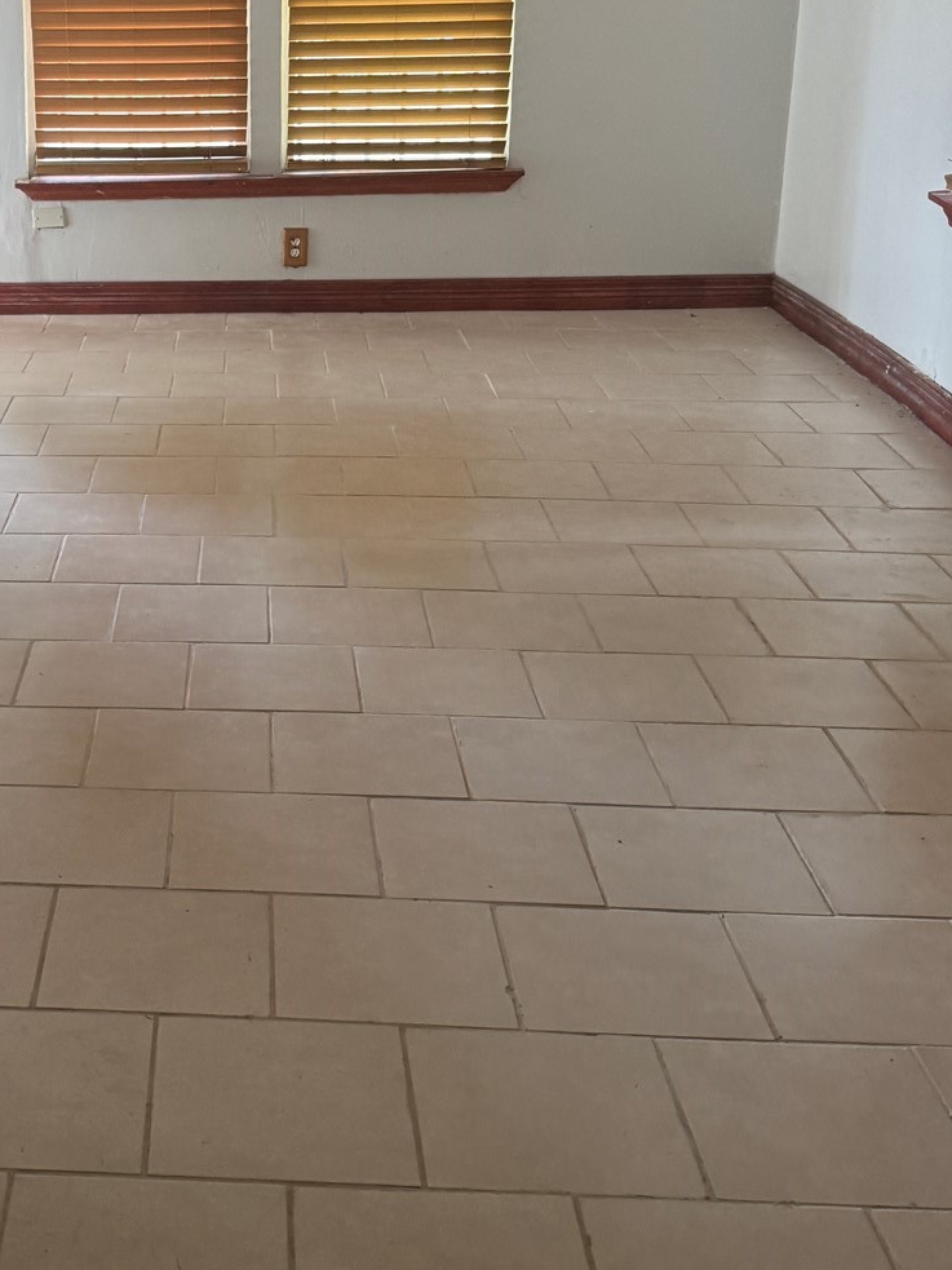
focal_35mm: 50
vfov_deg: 37.9
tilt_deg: -18.2
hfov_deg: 28.0
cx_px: 87
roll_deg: +1.7
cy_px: 459
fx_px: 1834
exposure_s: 1/116
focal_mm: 6.76
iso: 200
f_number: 1.78
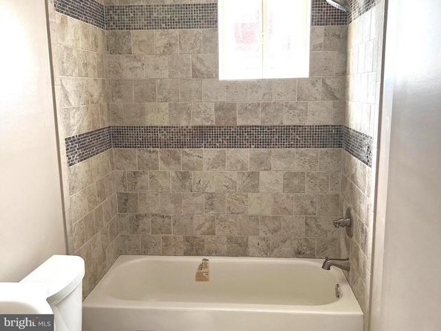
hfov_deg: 67.3
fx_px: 331
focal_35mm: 26
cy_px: 166
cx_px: 220
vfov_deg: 53.0
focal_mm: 5.7
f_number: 1.5
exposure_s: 1/121
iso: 64
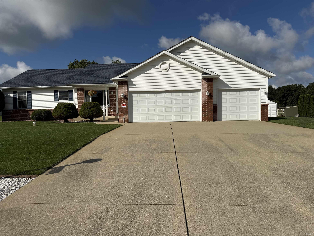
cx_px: 157
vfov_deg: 56.8
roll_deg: +1.2
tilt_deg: -1.2
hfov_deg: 71.6
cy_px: 118
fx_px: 218
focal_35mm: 24
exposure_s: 1/11905
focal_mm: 6.76
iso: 80
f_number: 1.78
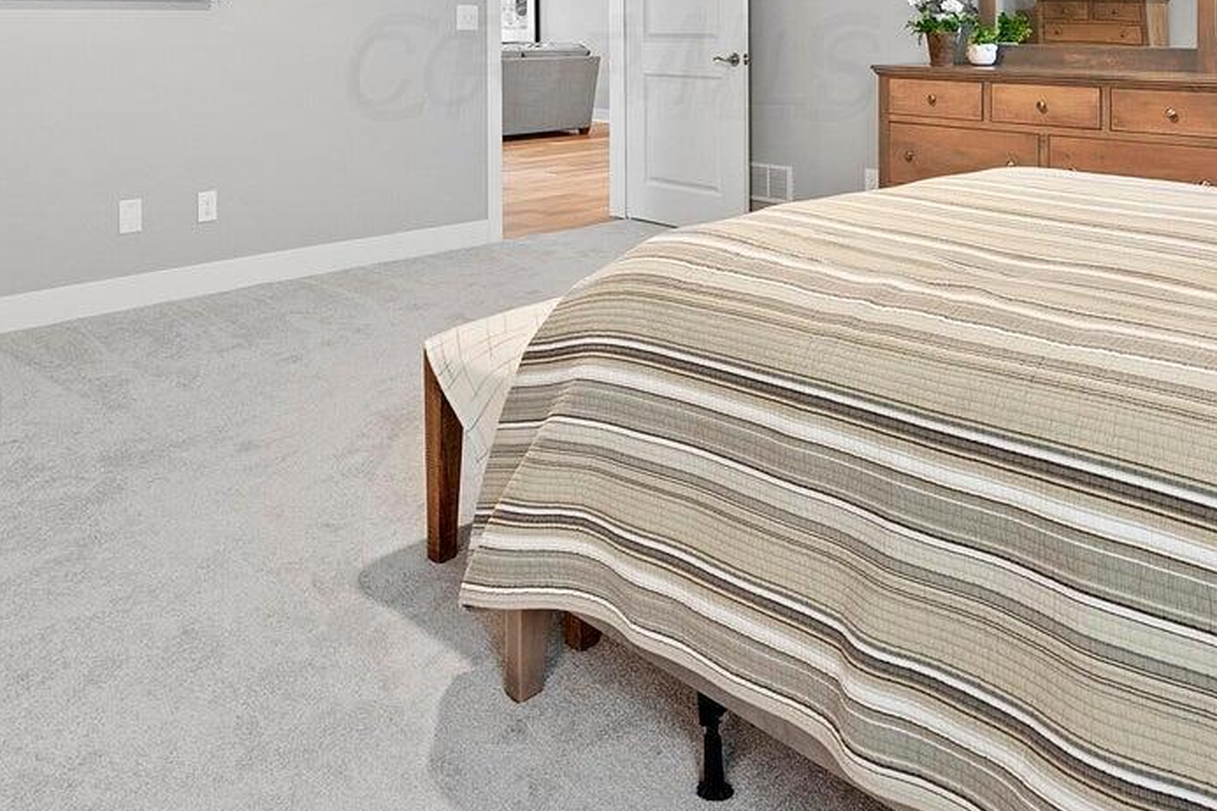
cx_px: 611
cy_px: 65
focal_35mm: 31
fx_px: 1048
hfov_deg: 60.3
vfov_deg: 39.0
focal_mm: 14
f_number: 9
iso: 640
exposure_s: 1/1.67
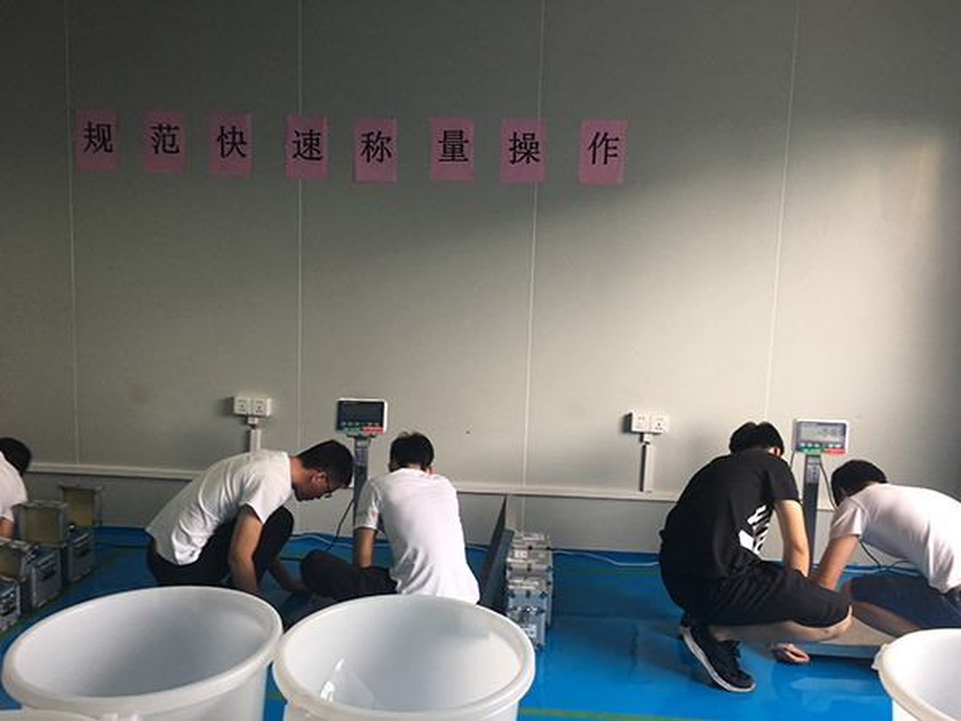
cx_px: 480
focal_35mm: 29
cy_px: 360
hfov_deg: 61.7
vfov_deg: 48.2
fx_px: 805
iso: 32
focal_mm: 4.15
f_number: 2.2
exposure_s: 1/50
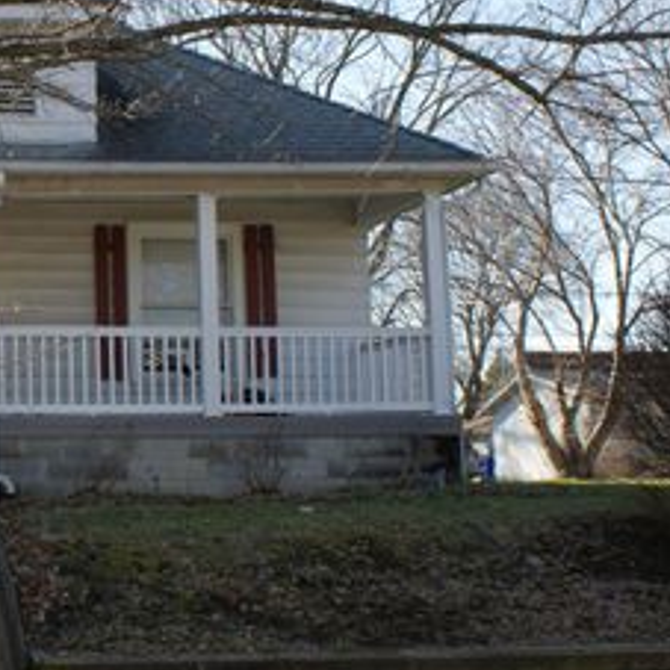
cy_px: 279
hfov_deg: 22.5
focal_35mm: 73
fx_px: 1599
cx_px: -44
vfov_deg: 23.6
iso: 100
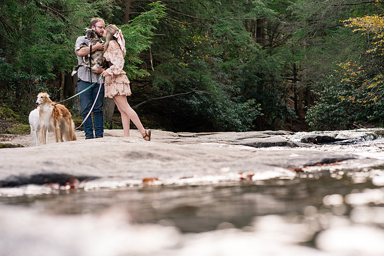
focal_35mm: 85
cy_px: 128
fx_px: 907
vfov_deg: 16.1
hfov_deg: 23.9
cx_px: 192
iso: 1000
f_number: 5
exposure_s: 1/400
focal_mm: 85
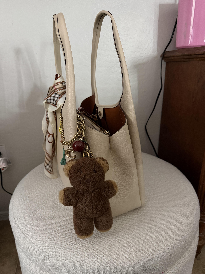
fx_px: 190
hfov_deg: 56.8
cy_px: 137
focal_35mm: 24
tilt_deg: -20.6
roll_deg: +1.4
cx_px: 102
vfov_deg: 71.6
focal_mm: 6.76
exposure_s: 1/36
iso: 1000
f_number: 1.78
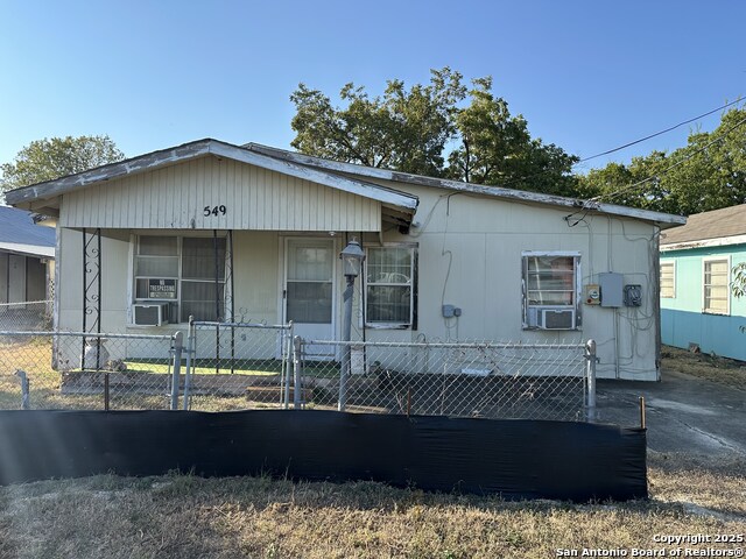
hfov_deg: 71.6
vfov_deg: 56.8
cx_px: 373
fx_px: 517
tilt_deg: +0.5
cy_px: 280
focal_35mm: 24
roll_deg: -1.1
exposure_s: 1/2203
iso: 80
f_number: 1.78
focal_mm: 6.86
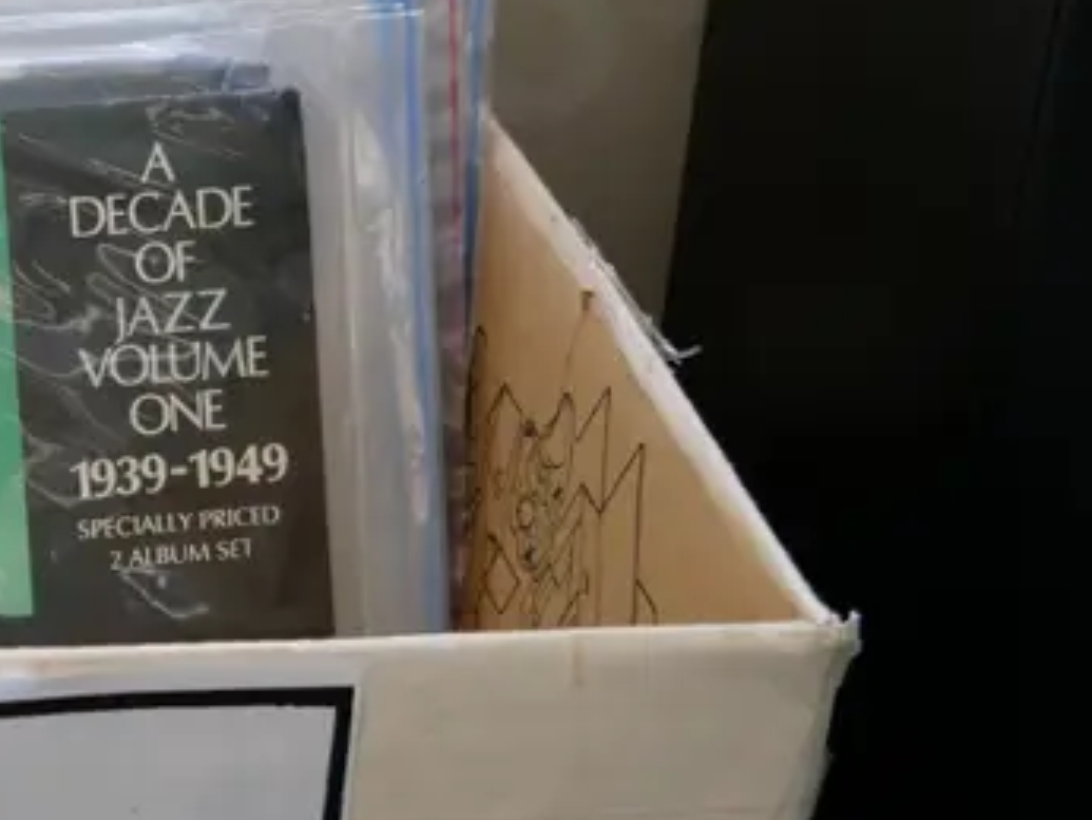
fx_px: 2809
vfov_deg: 16.4
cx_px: -348
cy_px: 690
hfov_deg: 20.1
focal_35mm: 89
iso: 320
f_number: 4
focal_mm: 15
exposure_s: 1/60
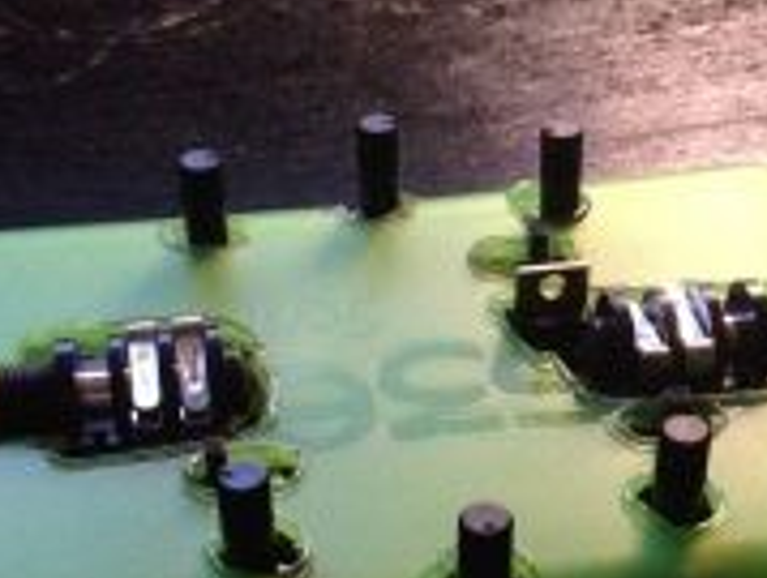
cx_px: 471
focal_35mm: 78
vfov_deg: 18.5
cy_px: 569
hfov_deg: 24.9
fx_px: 1732
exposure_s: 1/15
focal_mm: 4.28
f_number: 2.4
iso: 800
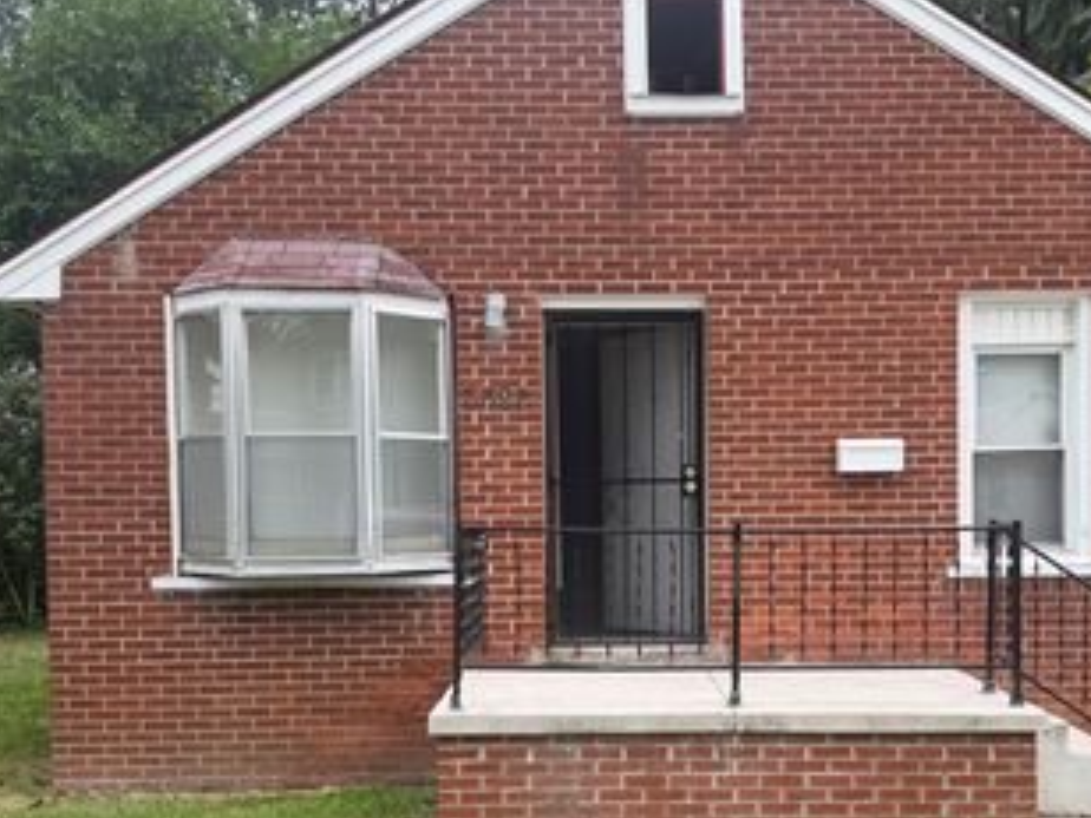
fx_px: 1229
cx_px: 634
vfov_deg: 36.5
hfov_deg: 47.7
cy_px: 533
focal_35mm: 39
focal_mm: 6.76
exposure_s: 1/689
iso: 80
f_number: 1.78
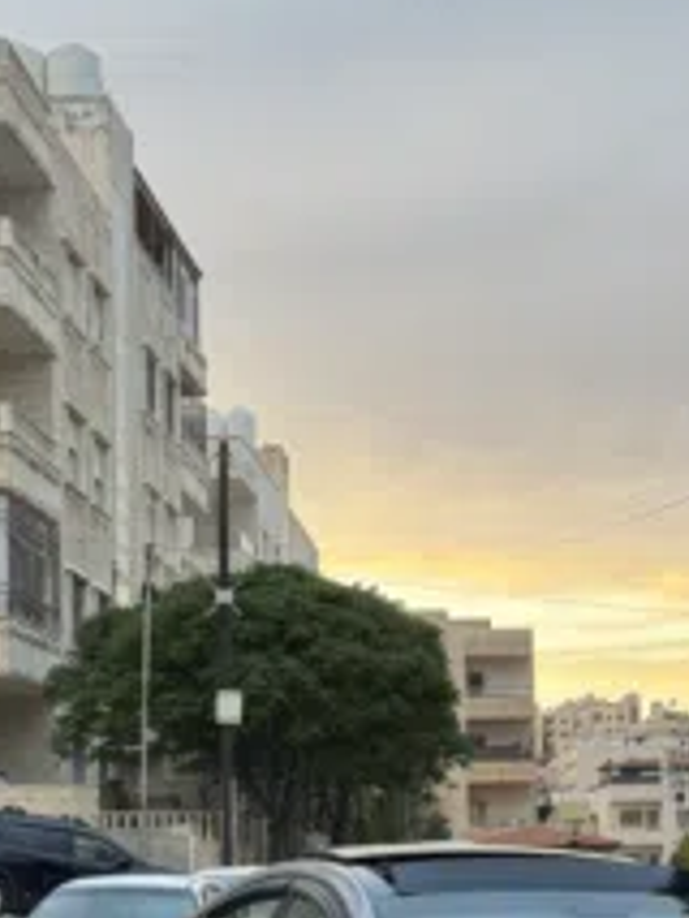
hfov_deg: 16.3
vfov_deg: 21.6
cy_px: 681
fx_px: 2386
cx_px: 568
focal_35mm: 90
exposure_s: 1/60
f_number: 1.78
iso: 160
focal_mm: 6.76
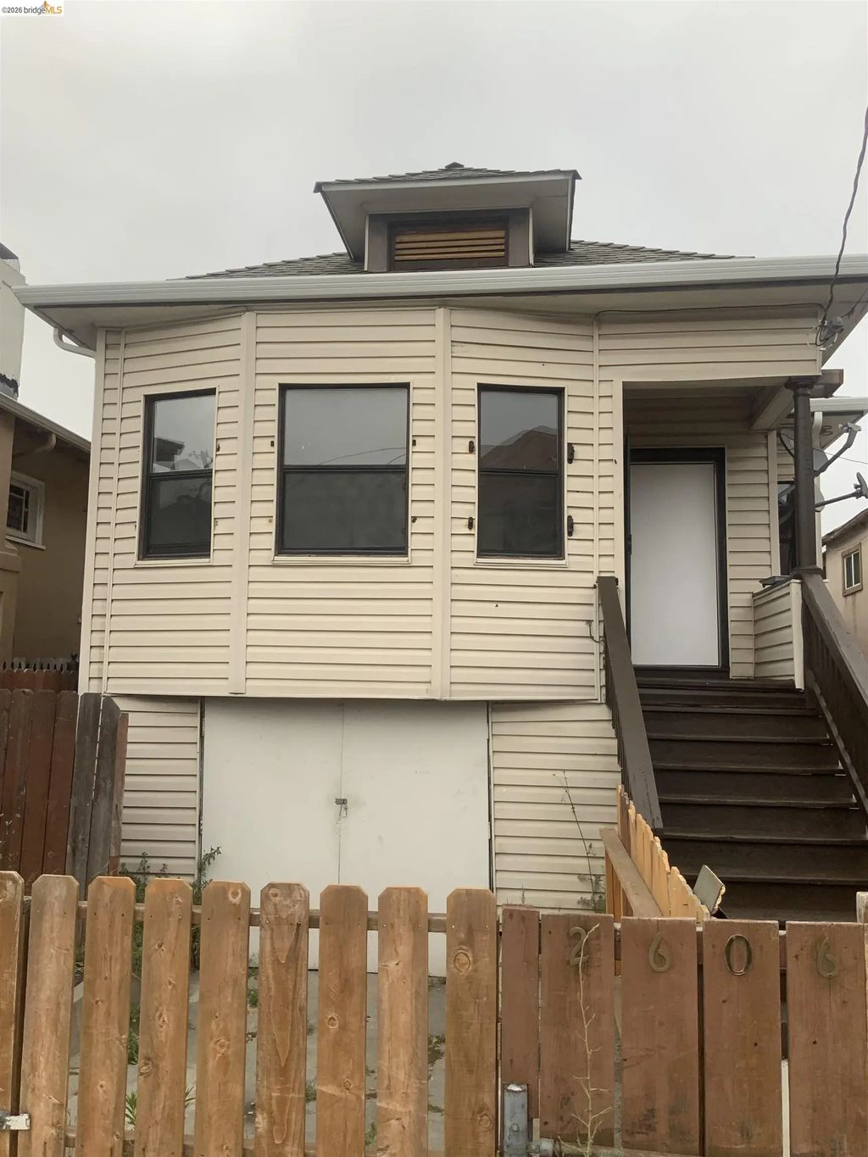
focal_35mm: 29
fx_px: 969
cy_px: 578
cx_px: 434
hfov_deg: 48.2
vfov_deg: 61.7
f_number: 1.8
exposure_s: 1/318
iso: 16
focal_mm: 3
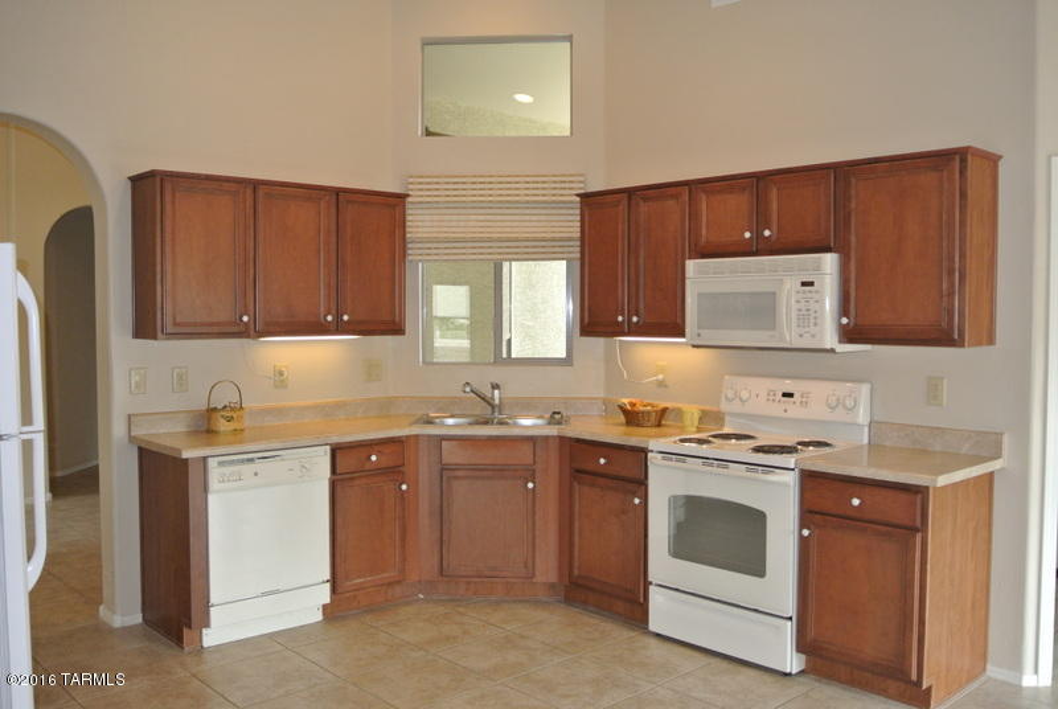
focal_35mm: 31
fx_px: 912
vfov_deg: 42.5
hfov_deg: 60.2
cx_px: 529
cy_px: 354
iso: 360
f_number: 3.8
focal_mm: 11.8
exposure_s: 1/60
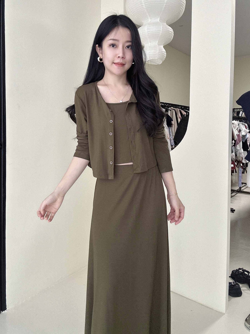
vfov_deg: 73.9
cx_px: 125
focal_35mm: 23
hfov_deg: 58.9
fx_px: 221
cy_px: 167
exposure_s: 1/60
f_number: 1.9
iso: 125
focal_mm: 2.69
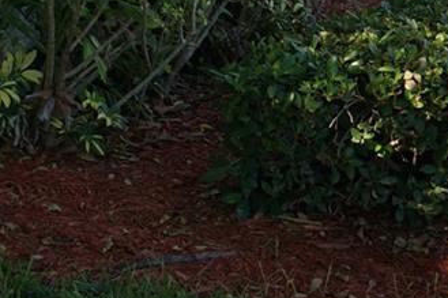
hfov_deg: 16.2
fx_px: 1450
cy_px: -139
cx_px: -207
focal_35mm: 117
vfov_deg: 11.3
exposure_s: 1/80
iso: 100
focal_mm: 25
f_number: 6.3
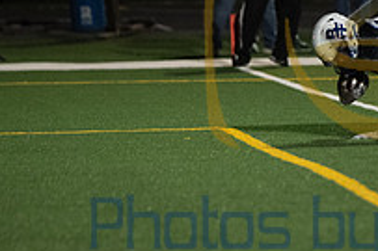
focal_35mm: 572
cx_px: 361
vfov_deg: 2.4
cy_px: 72
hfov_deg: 3.6
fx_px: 6001
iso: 5000
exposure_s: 1/1250
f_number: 2.8
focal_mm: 200
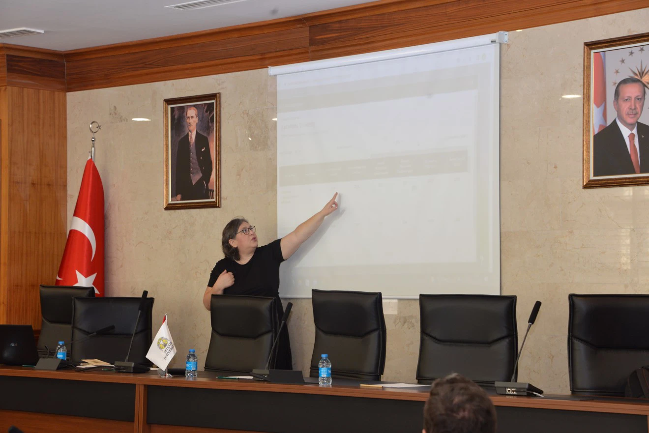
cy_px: 216
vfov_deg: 14.9
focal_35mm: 92
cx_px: 324
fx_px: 1659
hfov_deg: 22.1
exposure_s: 1/125
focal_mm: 92
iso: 1600
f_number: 8
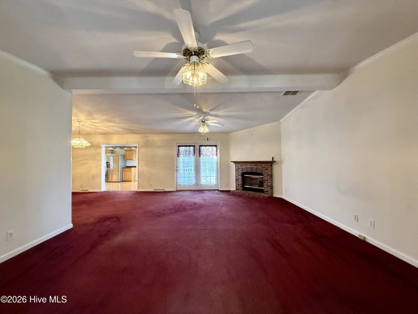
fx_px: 169
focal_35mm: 14
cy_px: 157
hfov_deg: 102.0
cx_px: 209
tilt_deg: +1.6
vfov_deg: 85.7
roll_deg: -0.1
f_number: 2.2
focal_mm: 2.22
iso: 500
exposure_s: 1/120
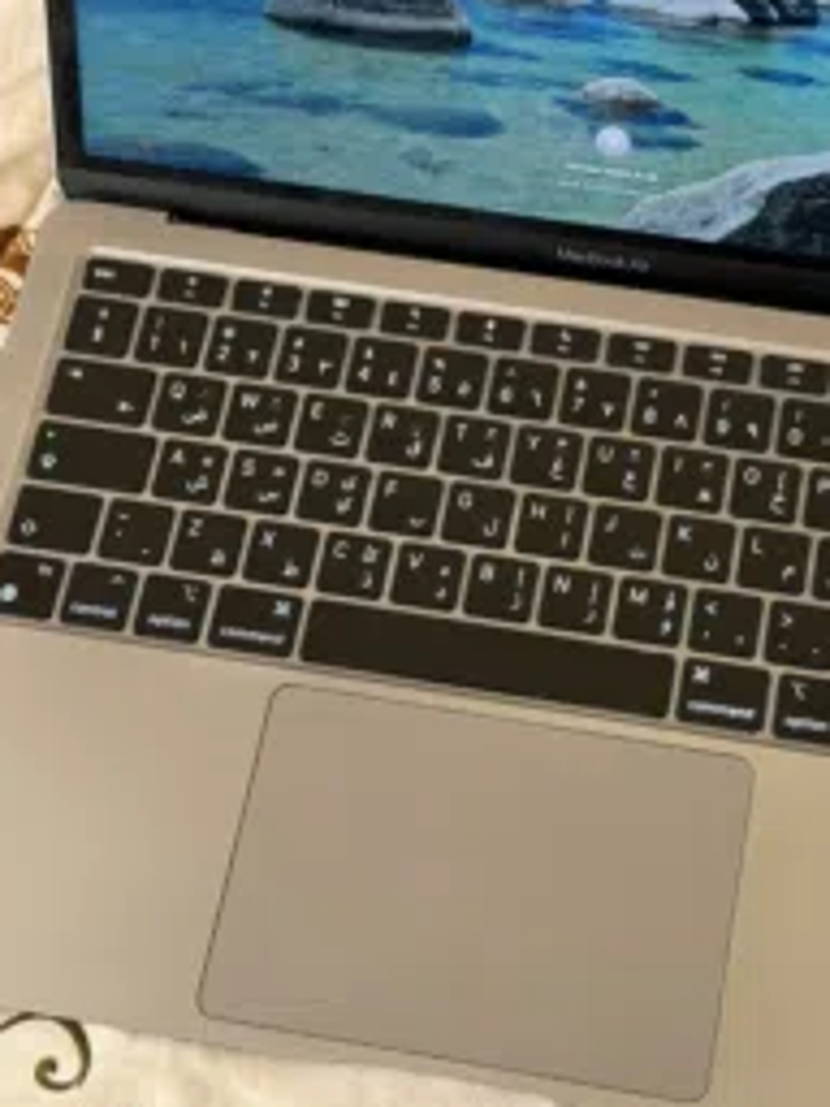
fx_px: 2398
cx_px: 579
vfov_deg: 25.9
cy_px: 411
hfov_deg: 19.6
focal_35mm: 75
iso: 320
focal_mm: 6.76
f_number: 1.78
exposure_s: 1/40
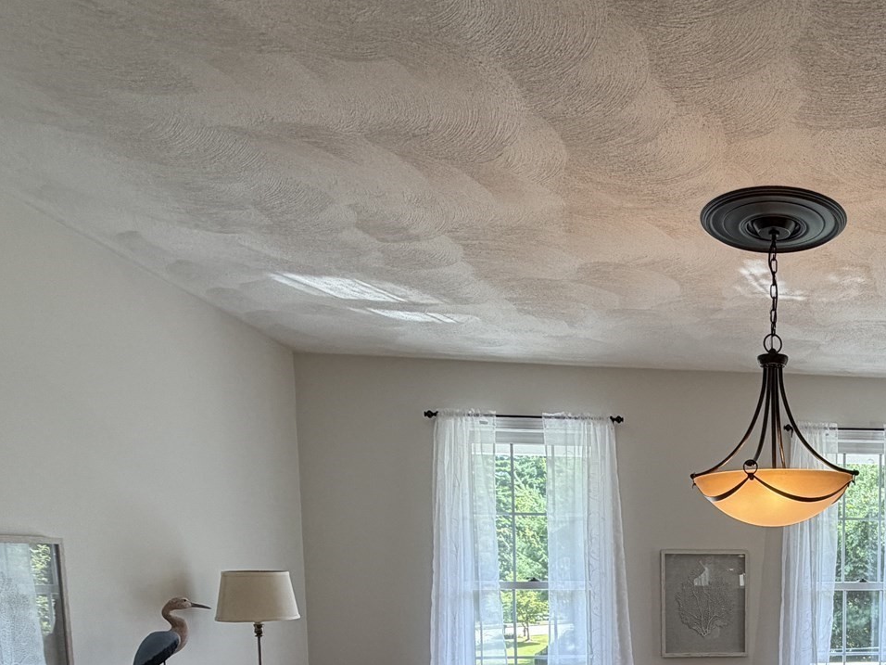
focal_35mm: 30
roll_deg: +0.1
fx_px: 768
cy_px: 636
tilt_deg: -6.5
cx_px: 785
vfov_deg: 41.8
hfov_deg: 53.1
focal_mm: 2.22
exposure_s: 1/120
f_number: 2.2
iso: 125
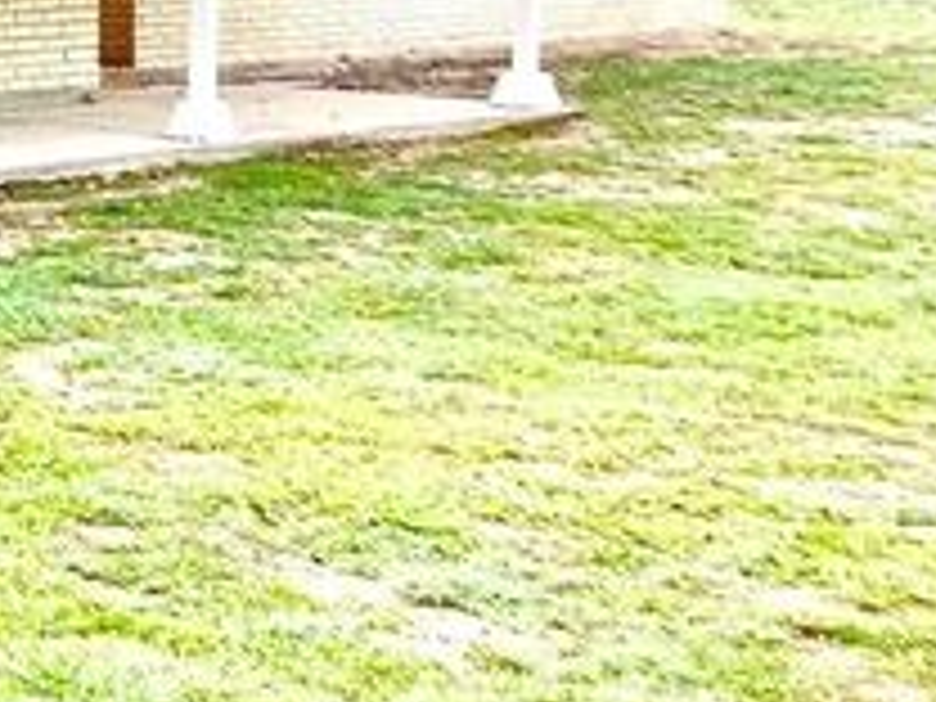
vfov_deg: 20.7
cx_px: -1098
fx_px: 1866
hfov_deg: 17.0
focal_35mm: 69
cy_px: 22
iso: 64
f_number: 2.2
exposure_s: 1/99
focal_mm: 2.22
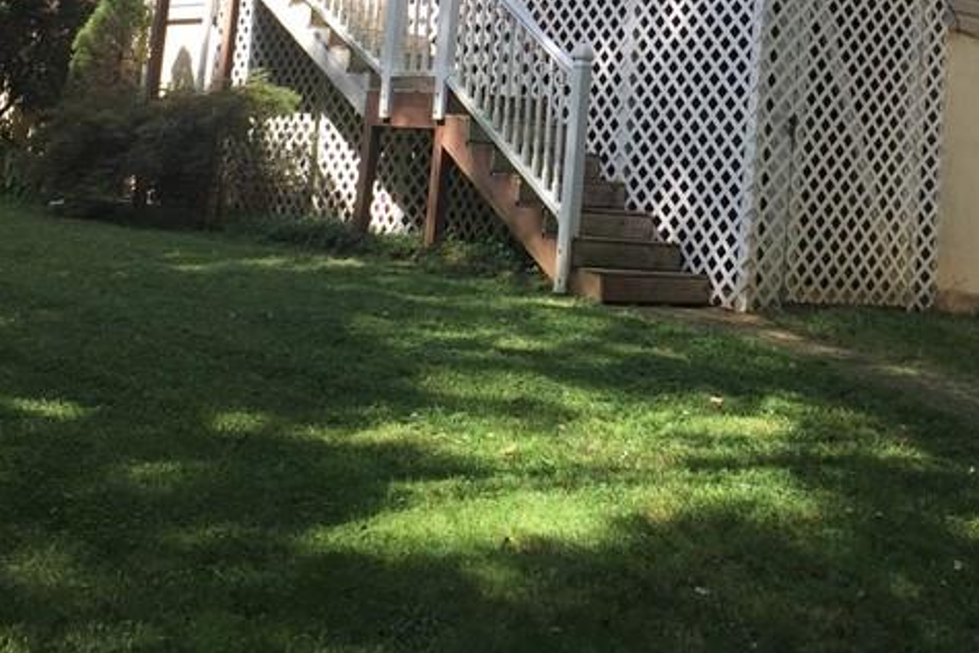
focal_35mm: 65
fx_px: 1768
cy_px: -105
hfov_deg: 30.9
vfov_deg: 19.8
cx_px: 592
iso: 32
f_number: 2.2
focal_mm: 4.15
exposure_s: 1/514
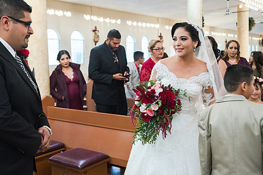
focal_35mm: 42
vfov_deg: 31.9
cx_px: 125
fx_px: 307
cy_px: 84
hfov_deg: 46.4
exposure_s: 1/200
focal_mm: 30
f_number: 2.8
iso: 1600
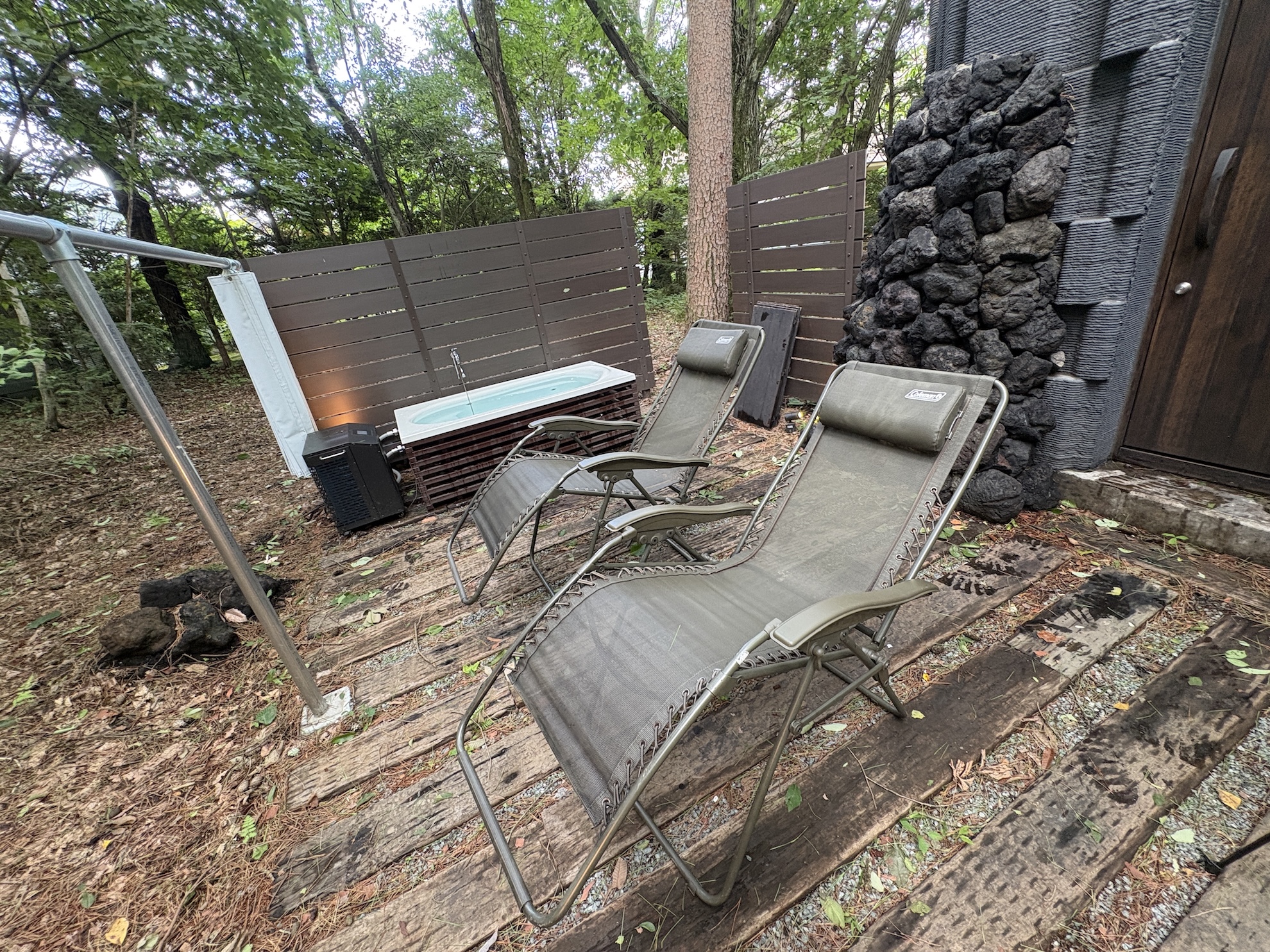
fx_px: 514
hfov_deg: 102.1
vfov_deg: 85.7
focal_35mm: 14
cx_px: 635
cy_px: 476
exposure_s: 1/64
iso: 200
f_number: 2.2
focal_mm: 2.22
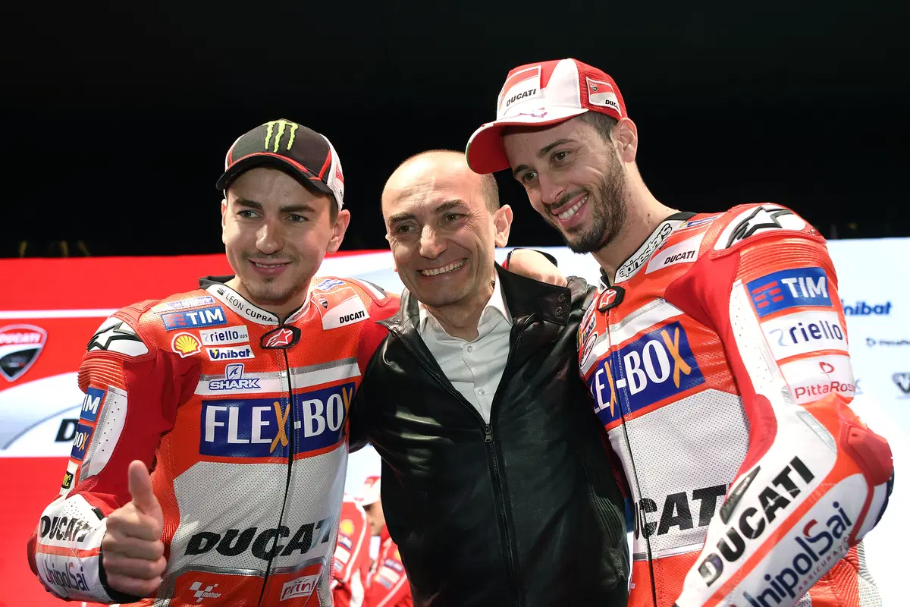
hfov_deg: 53.1
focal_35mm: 36
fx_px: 910
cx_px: 455
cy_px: 304
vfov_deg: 36.9
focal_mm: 24
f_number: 2.8
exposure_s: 1/160
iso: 400
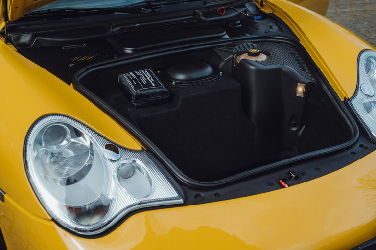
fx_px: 501
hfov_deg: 41.1
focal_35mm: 48
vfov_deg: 28.0
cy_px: 125
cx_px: 188
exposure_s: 1/125
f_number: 5.6
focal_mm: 48
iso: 200
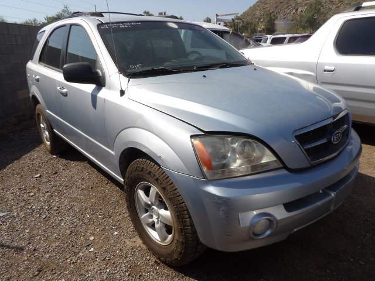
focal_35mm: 24
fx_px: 260
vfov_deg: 56.8
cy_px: 140
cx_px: 188
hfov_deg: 71.6
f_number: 5.6
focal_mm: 4.3
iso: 100
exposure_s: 1/631
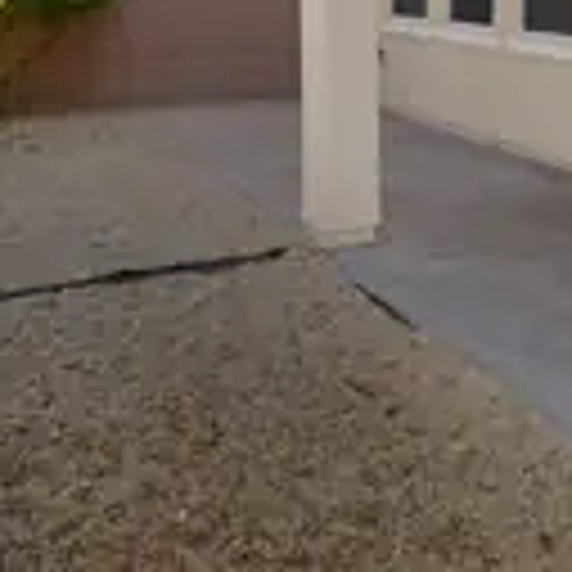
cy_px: 126
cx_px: 482
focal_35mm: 40
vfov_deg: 40.4
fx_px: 748
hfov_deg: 39.7
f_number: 5.6
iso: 100
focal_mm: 10
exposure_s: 1/125
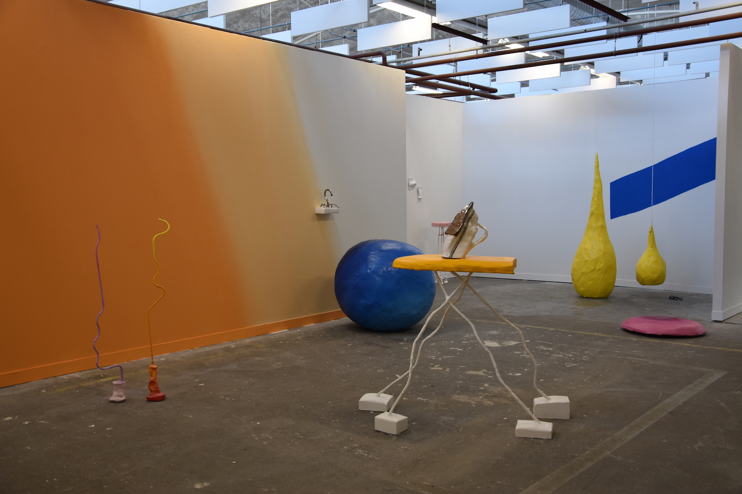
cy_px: 247
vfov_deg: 36.9
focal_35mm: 36
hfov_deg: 53.1
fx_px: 742
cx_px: 371
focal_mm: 24
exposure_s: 1/80
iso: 400
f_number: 4.5
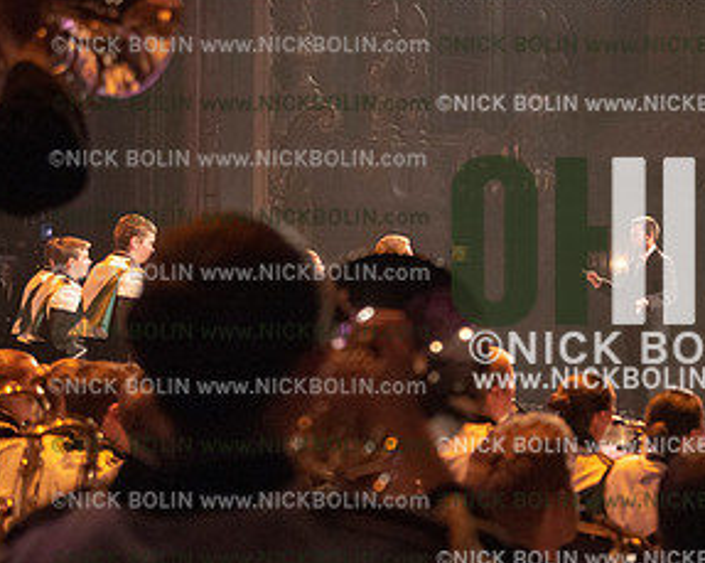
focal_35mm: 76
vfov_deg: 20.1
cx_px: 624
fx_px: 1584
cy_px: 274
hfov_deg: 24.4
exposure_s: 1/200
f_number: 2.8
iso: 2000
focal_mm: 40
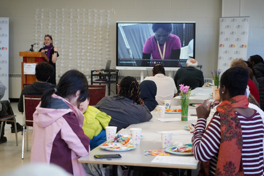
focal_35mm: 70
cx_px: 132
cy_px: 88
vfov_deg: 19.5
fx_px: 513
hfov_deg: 28.8
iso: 1000
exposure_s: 1/160
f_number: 4.5
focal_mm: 70
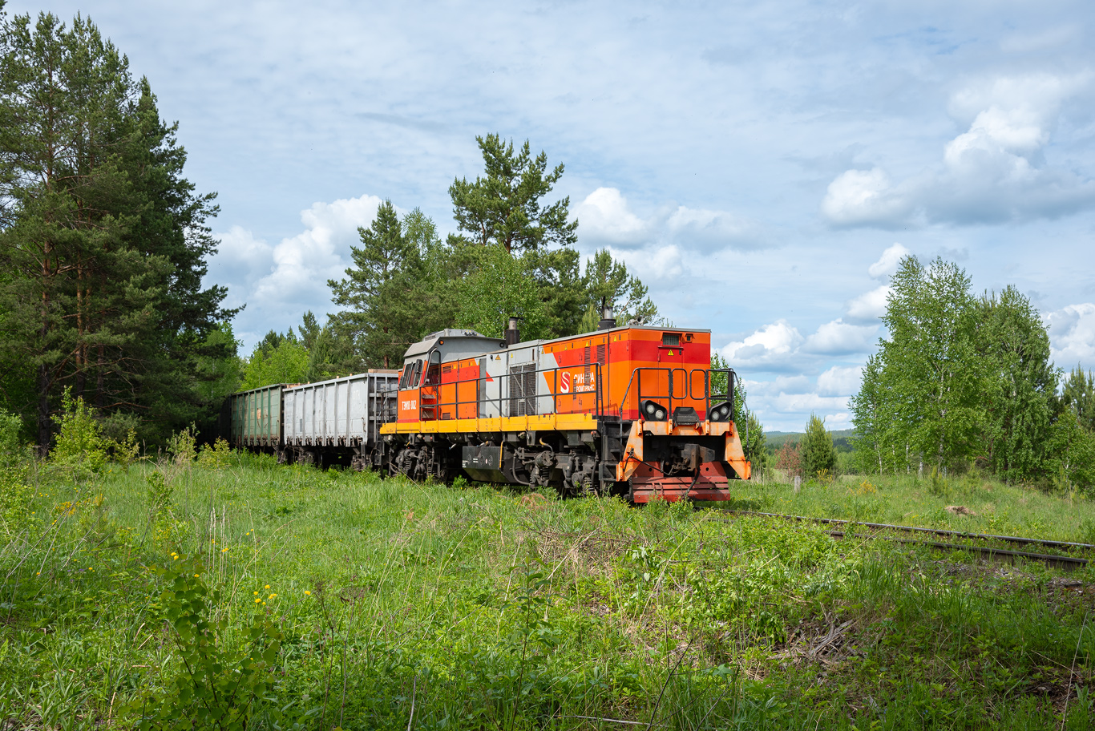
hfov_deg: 55.8
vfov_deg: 38.9
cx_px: 548
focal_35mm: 34
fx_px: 1035
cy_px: 366
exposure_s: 1/500
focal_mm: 34
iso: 200
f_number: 7.1
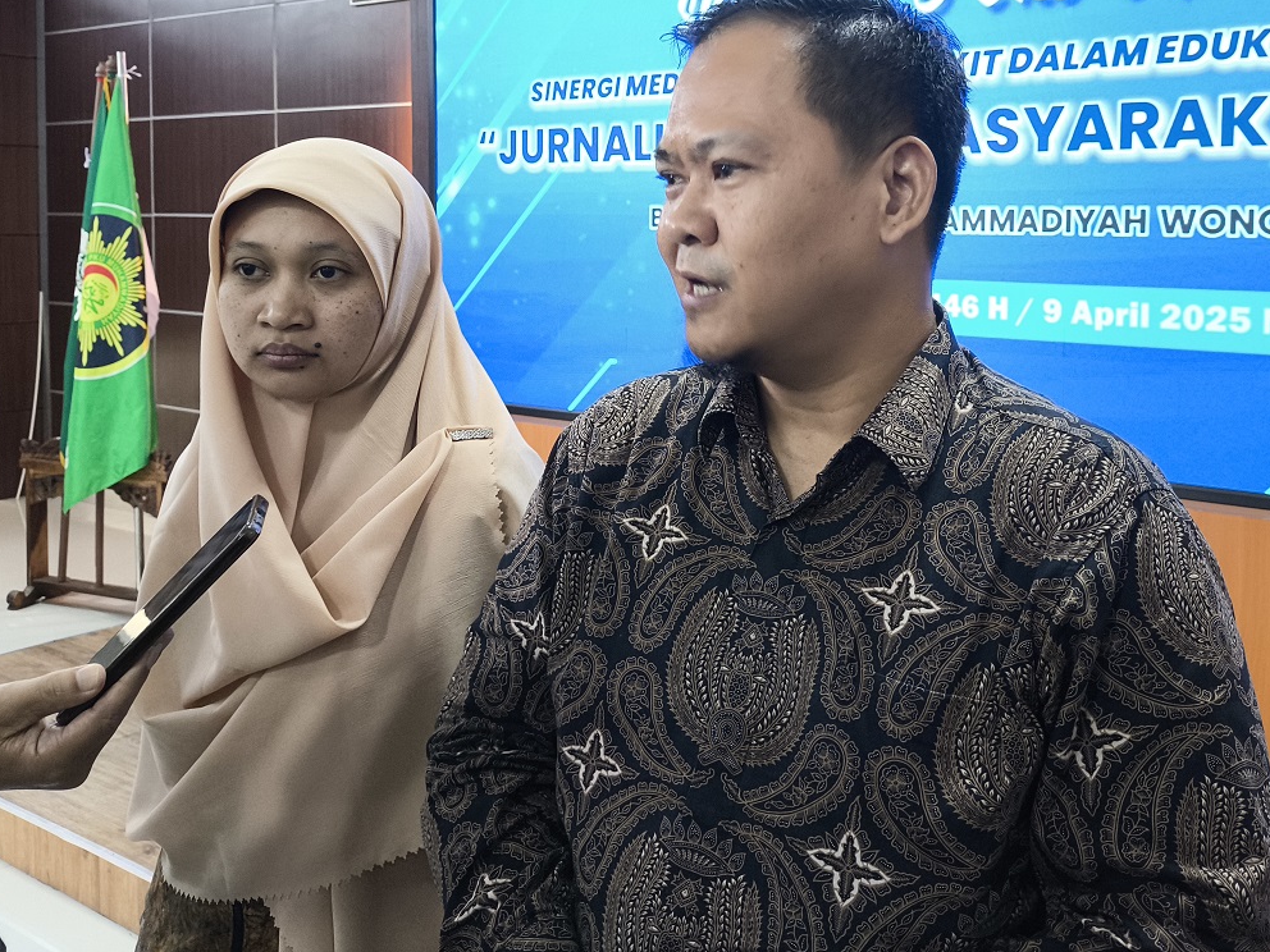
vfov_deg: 40.0
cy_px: 290
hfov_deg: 52.5
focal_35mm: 35
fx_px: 1284
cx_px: 709
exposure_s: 1/33.3
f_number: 1.7
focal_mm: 4.71
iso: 400
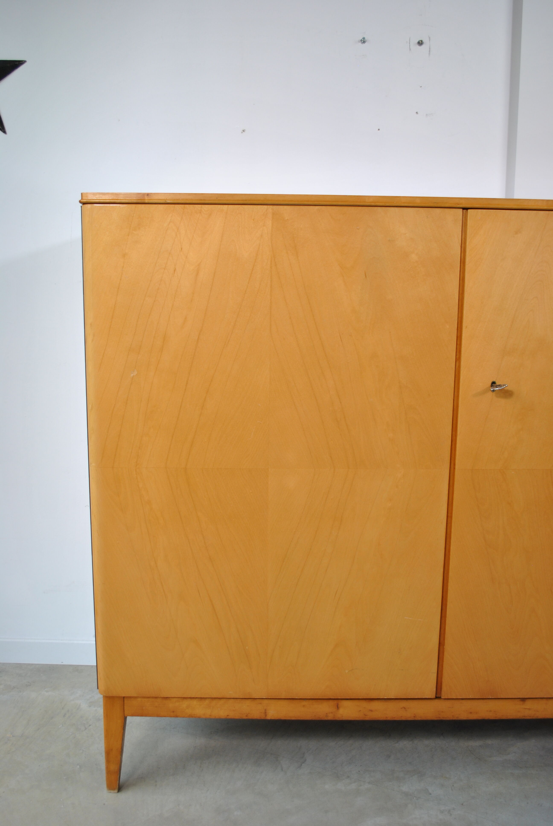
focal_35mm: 33
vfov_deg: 57.2
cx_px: 276
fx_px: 758
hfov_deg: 40.1
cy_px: 413
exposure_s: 1/50
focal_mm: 22
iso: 200
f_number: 4.5
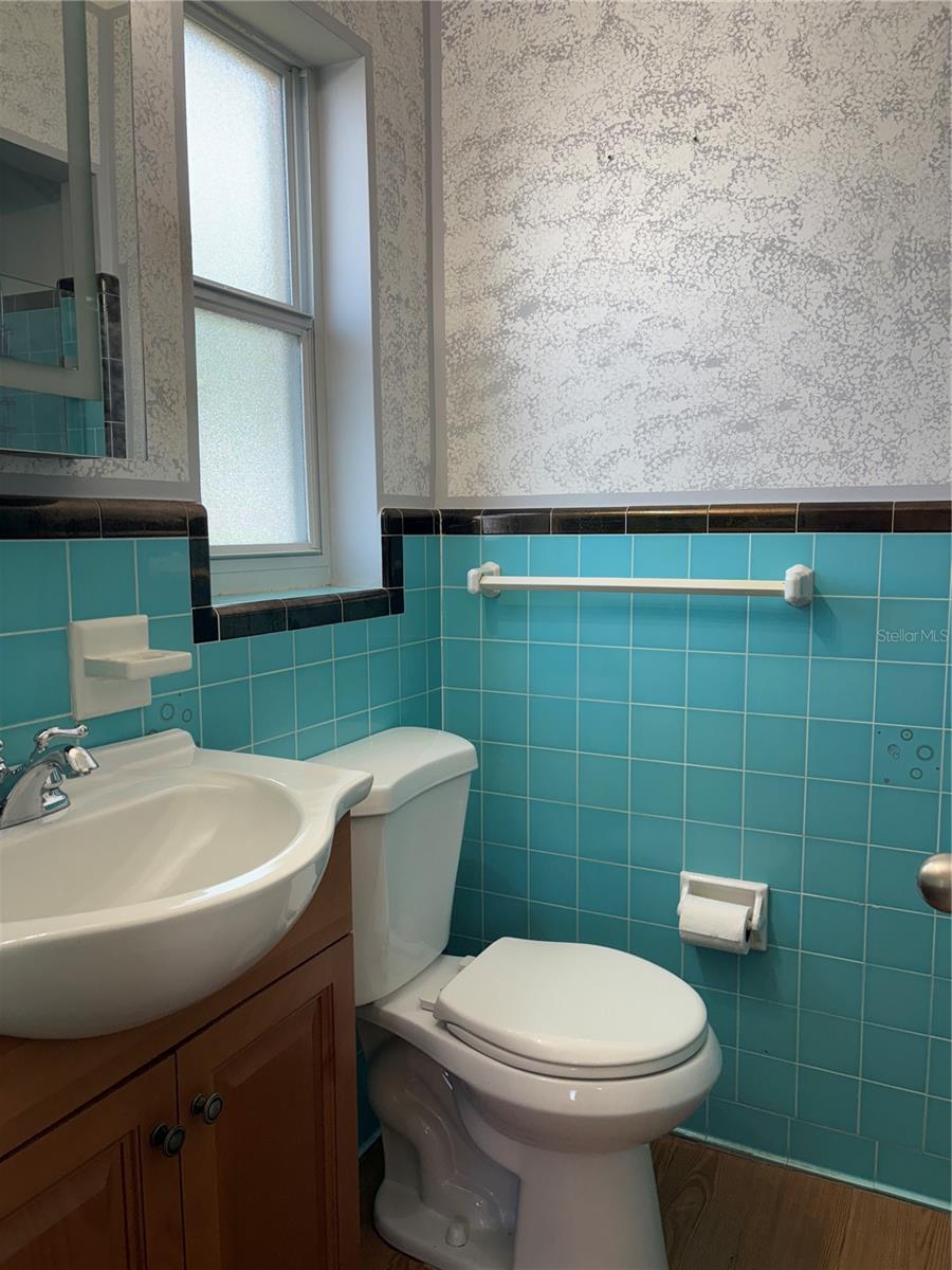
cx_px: 476
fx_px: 953
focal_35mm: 26
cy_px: 635
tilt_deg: -6.6
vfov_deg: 67.3
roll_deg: +0.3
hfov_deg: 53.1
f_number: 1.6
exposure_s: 1/120
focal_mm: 5.96
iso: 64
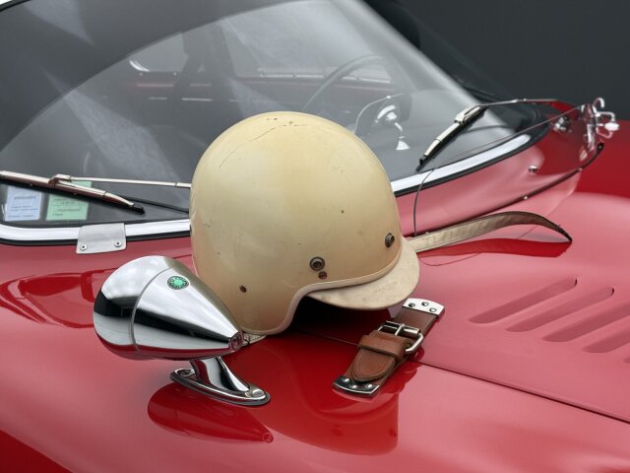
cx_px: 315
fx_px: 874
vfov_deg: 30.3
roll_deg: +3.6
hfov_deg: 39.7
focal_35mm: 48
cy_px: 236
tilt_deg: -18.7
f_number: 1.78
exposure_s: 1/99
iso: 80
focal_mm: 6.76
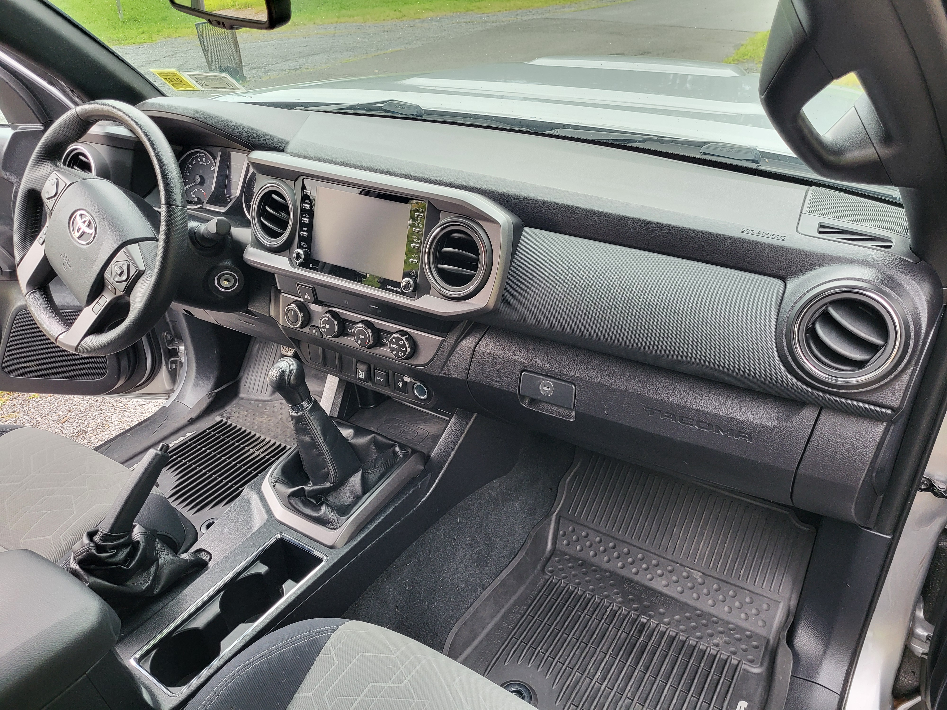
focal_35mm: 26
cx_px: 474
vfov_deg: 53.1
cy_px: 355
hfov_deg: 67.3
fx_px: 711
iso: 250
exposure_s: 1/100
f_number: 1.8
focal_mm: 5.4
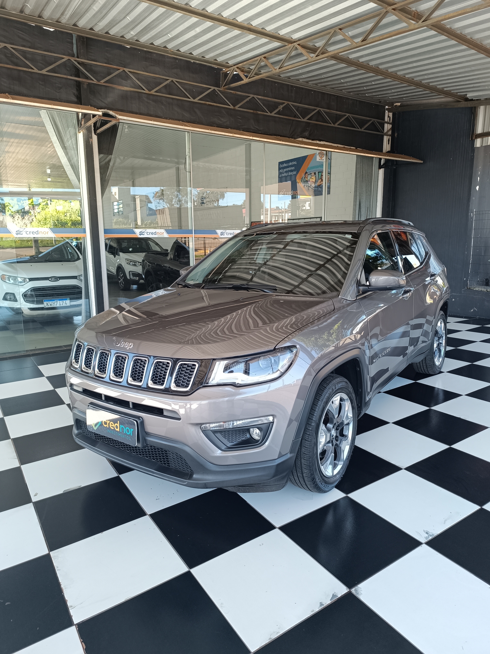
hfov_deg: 56.8
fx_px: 453
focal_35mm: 24
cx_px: 245
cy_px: 327
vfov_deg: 71.6
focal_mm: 6.14
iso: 185
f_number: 1.65
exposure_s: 1/120
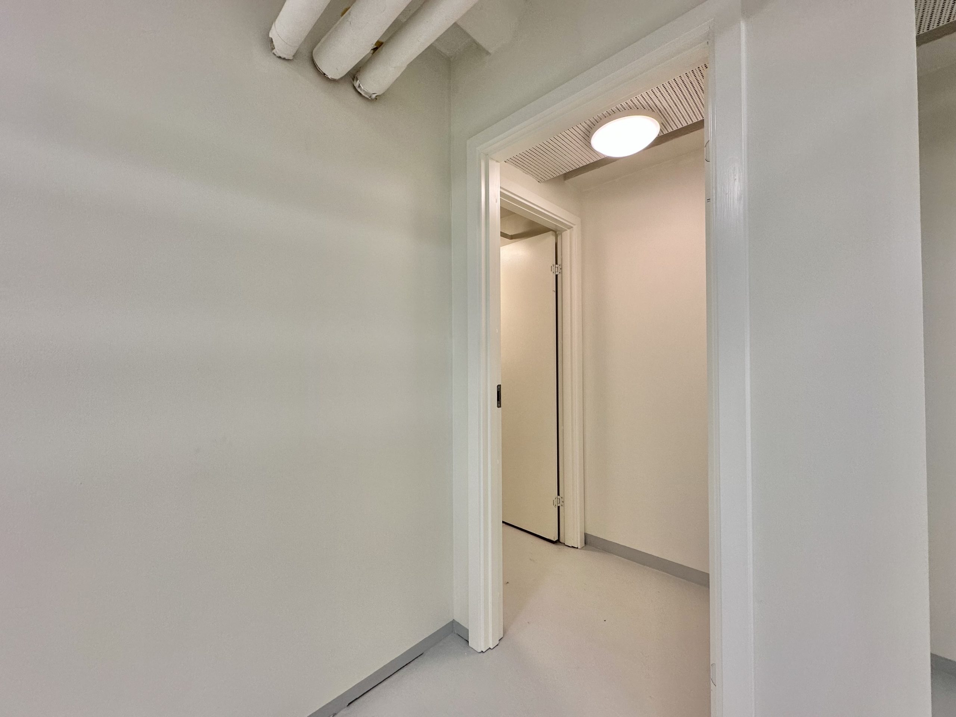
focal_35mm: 14
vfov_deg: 85.7
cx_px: 478
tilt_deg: +1.0
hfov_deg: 102.1
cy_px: 358
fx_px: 387
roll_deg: +0.6
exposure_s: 1/100
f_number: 2.2
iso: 80
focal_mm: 2.22
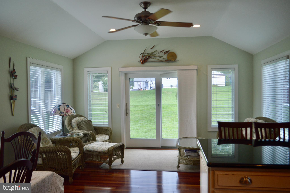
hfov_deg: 67.4
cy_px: 96
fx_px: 217
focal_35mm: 27
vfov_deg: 47.8
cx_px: 145
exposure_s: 1/125
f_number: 3.5
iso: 250
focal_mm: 18
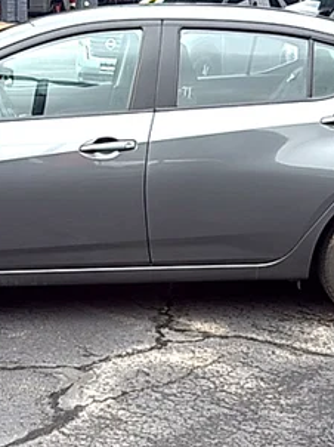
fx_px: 747
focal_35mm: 58
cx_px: 117
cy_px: 209
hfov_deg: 25.1
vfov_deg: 33.2
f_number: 1.78
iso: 80
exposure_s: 1/931
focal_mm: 6.76
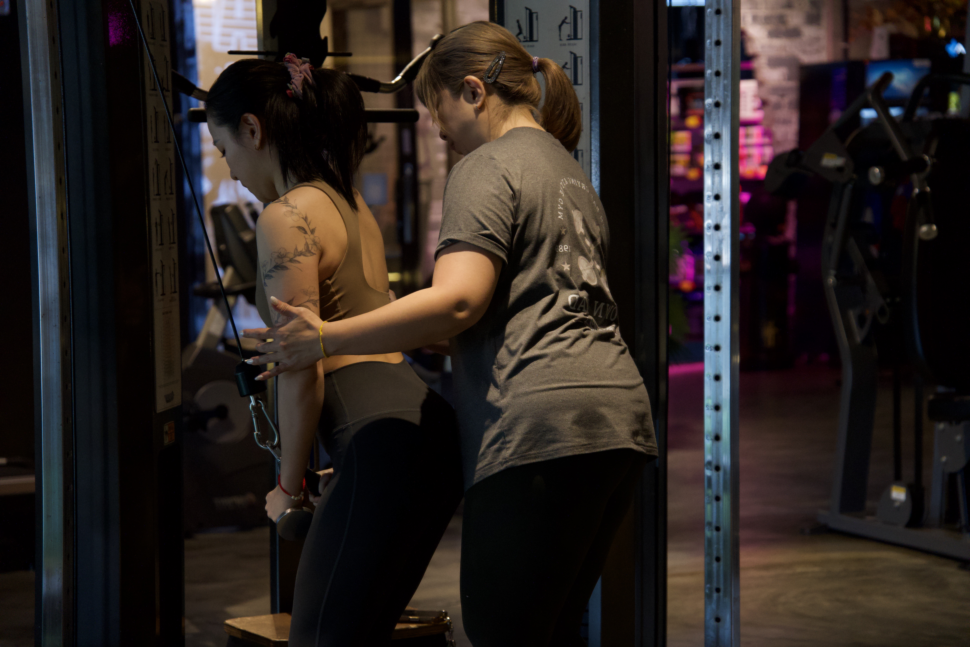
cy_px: 324
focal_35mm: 108
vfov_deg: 12.7
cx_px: 485
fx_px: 2910
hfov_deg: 18.9
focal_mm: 108
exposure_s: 1/200
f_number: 5.6
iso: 4000
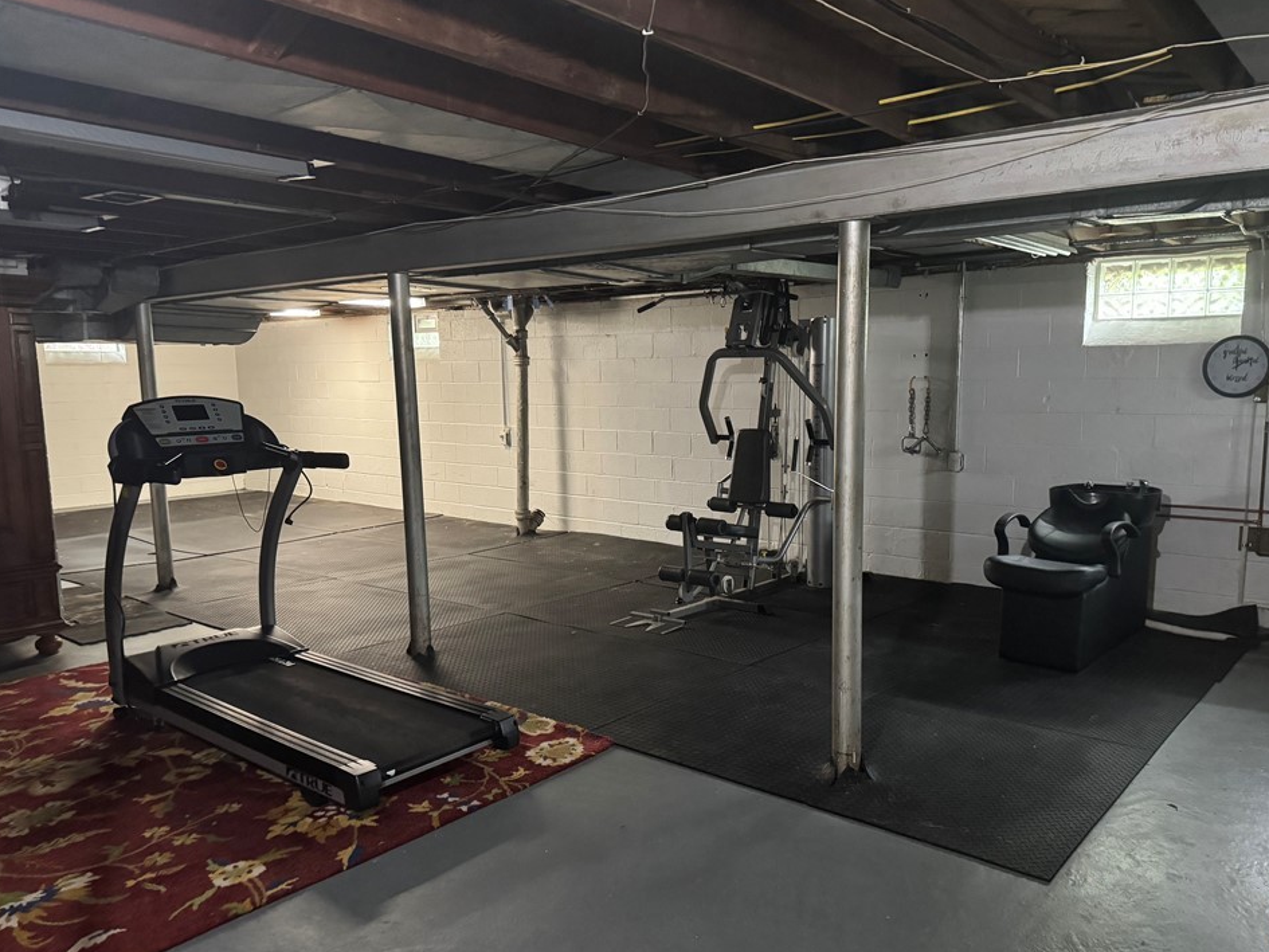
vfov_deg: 53.0
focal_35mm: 26
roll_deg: +0.2
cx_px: 659
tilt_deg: -8.4
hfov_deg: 67.3
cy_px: 505
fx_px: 953
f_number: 1.78
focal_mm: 6.76
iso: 800
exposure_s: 1/40
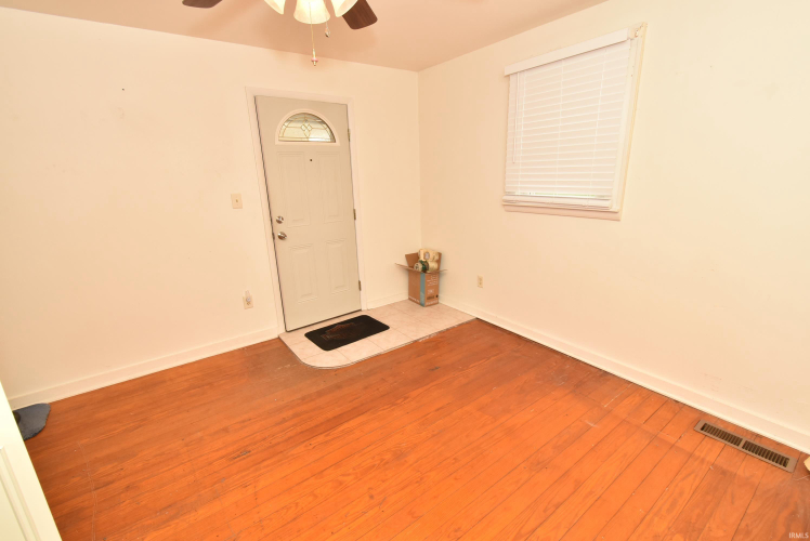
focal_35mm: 15
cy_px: 270
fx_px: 338
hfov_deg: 100.3
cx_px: 405
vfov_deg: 77.4
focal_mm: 10
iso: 400
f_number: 10
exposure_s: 1/60
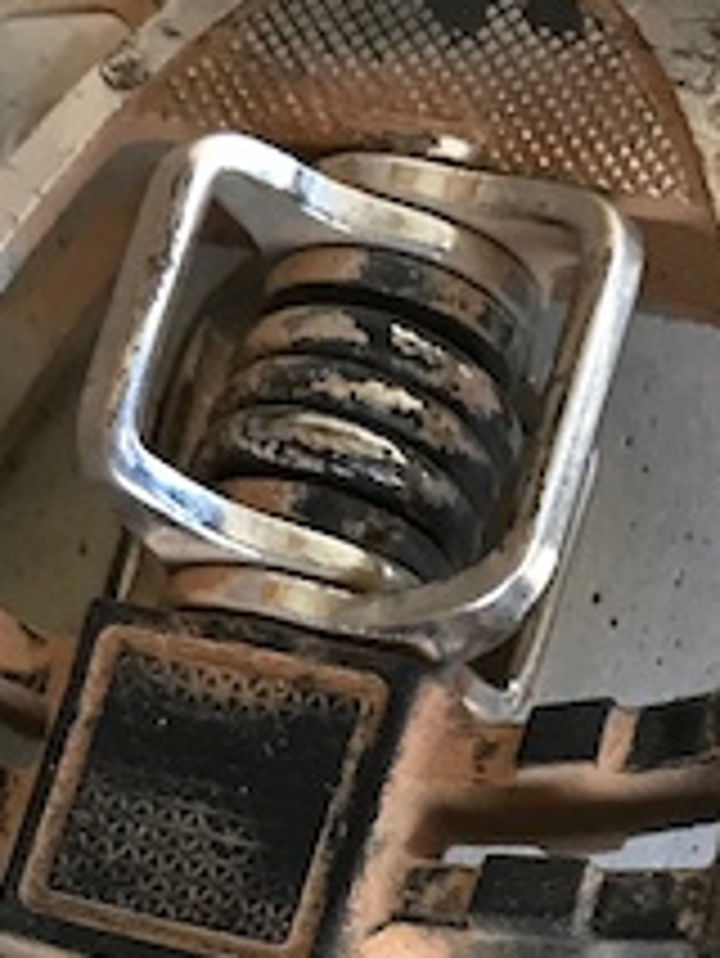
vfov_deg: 16.8
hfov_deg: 14.1
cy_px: 1480
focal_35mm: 105
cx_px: 176
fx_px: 2909
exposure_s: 1/30
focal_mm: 3.99
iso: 32
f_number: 1.8
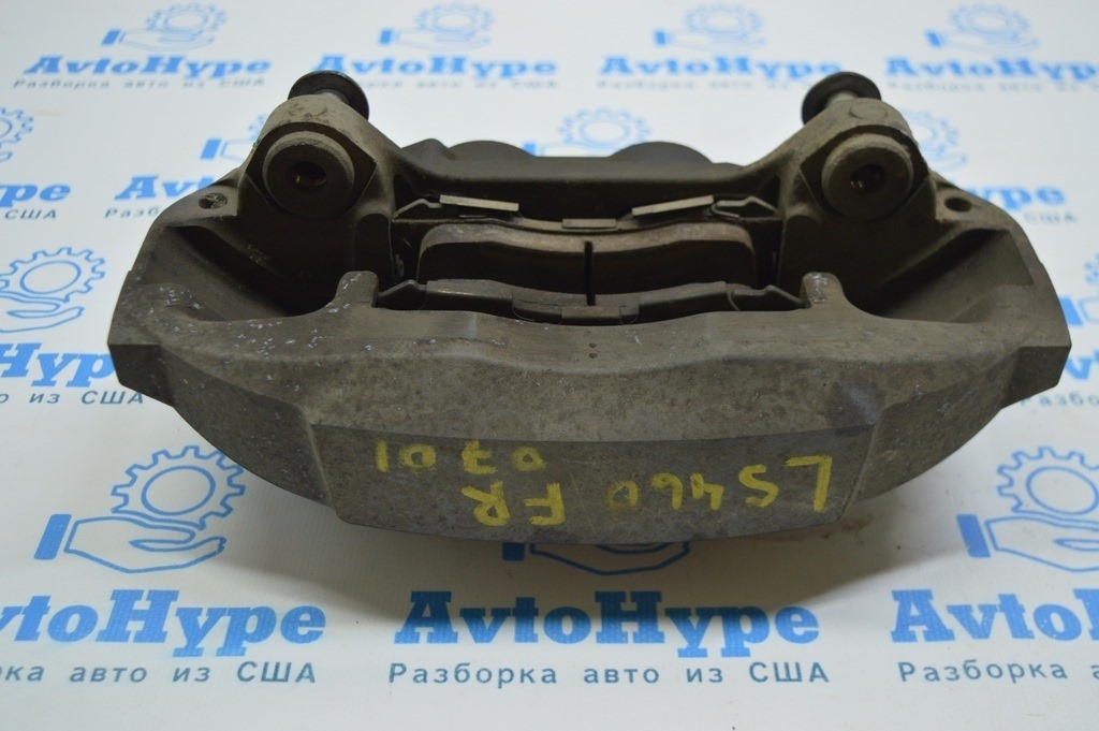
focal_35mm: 44
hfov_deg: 45.0
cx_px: 550
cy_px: 366
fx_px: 1327
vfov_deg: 30.8
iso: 400
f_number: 4.2
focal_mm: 29
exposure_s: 1/50
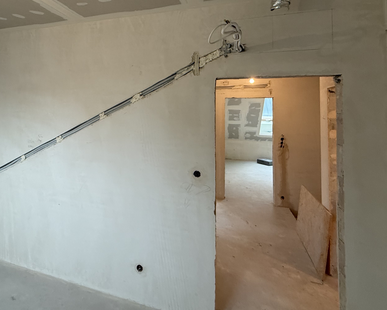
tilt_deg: +3.5
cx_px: 134
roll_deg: -0.8
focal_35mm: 22
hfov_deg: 73.1
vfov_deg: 61.4
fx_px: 252
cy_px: 100
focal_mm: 2.22
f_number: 2.2
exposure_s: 1/100
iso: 200
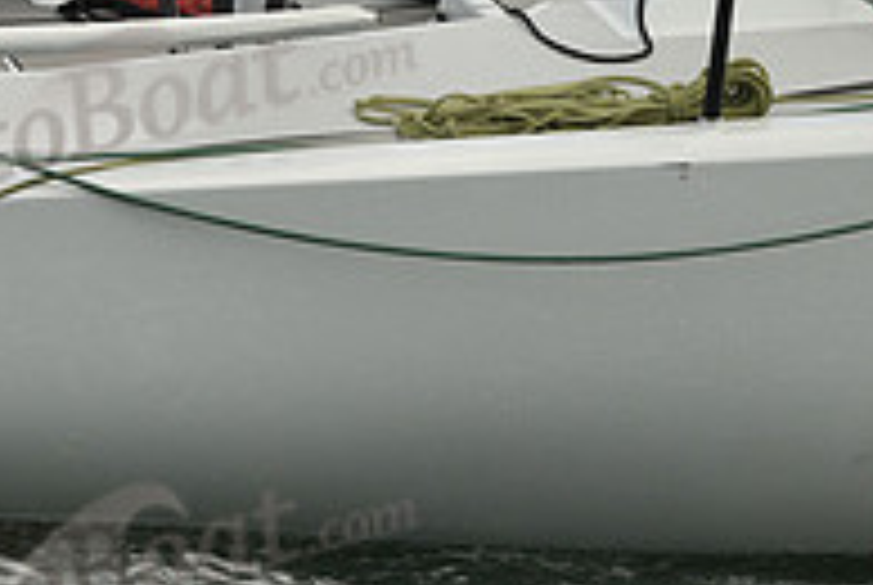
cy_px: -178
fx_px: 5076
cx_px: 652
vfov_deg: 6.5
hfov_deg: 9.8
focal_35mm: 209
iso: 250
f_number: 7.1
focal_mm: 70
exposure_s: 1/800
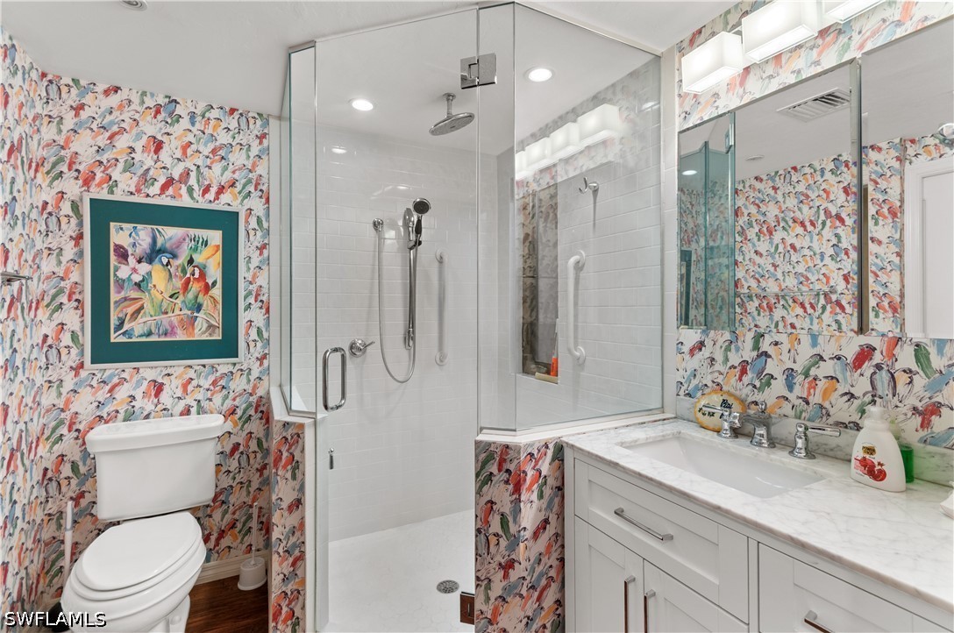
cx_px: 477
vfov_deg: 77.1
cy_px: 316
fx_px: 397
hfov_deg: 100.5
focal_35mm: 15
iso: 200
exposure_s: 1/1.67
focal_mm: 10
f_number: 8
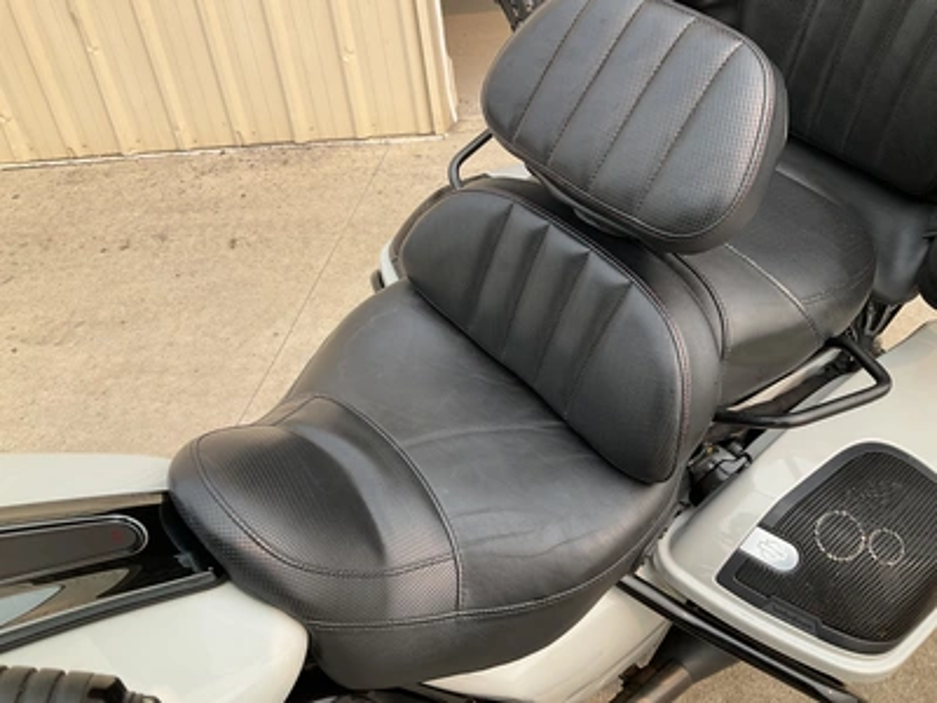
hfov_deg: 61.7
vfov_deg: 48.2
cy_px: 352
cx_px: 468
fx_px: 785
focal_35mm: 29
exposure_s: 1/642
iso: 25
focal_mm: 3
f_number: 1.8
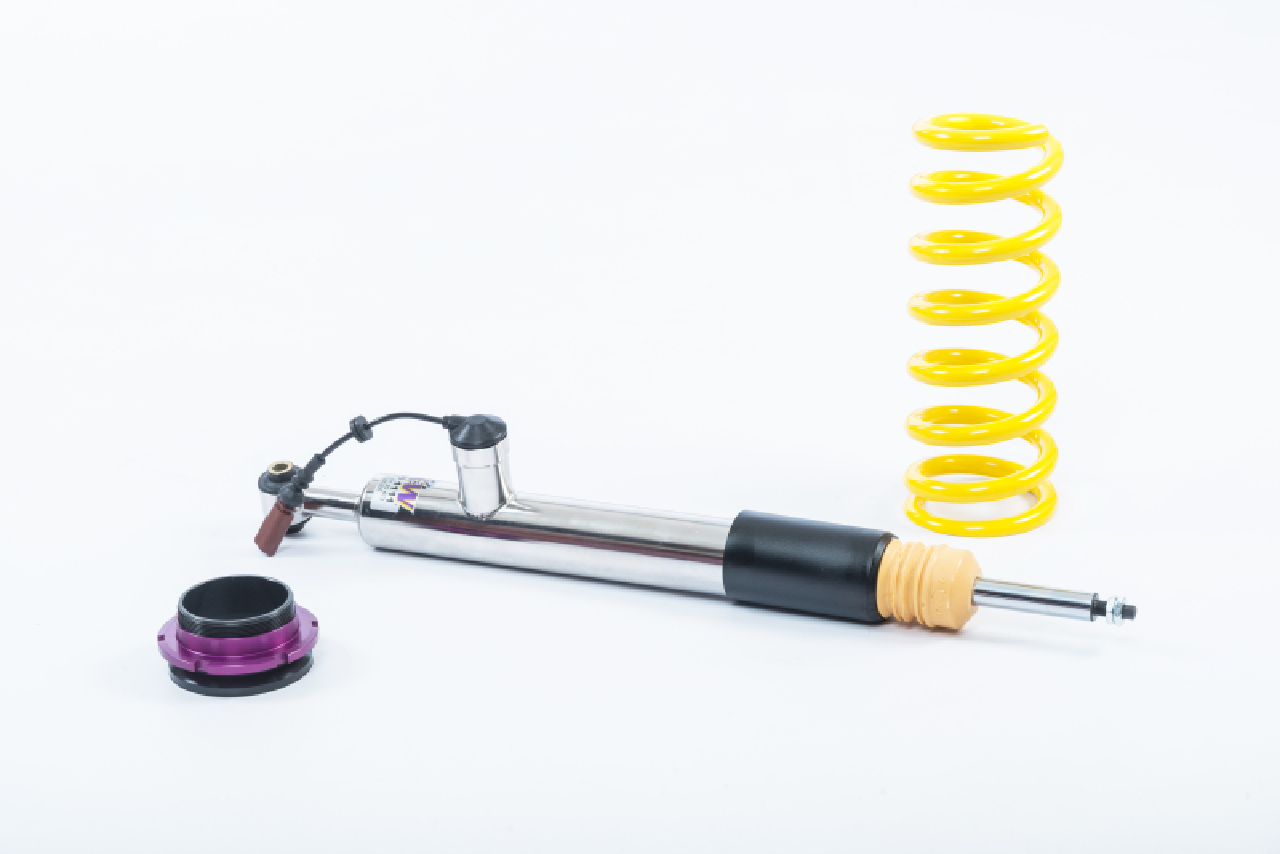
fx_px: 3379
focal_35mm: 95
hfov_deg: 21.5
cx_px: 640
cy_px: 427
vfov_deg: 14.4
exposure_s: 1/250
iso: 400
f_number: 14
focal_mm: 95
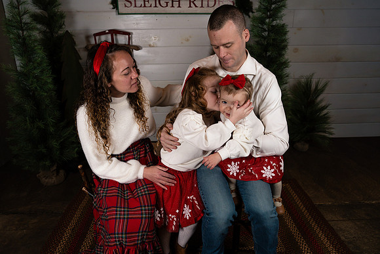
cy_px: 127
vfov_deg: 48.0
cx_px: 190
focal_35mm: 27
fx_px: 285
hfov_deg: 67.4
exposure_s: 1/250
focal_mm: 27
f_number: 5
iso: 200
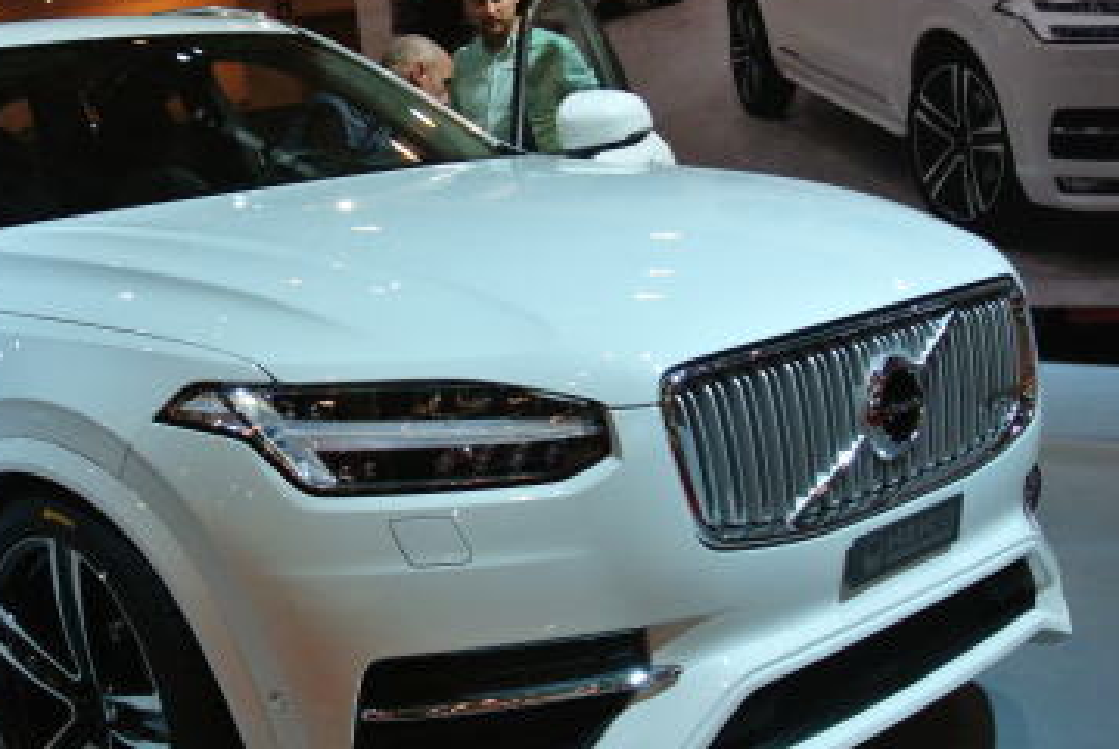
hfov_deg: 38.9
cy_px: 454
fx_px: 1556
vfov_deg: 27.0
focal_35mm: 50
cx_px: 329
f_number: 3.8
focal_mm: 12.7
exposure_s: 1/500
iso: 720
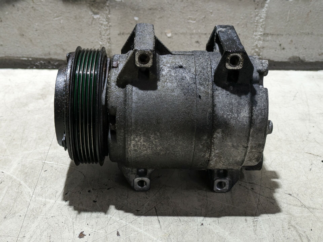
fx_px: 476
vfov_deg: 28.6
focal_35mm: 51
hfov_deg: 37.5
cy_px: 121
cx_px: 162
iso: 195
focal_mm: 5.43
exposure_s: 1/50
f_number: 1.89
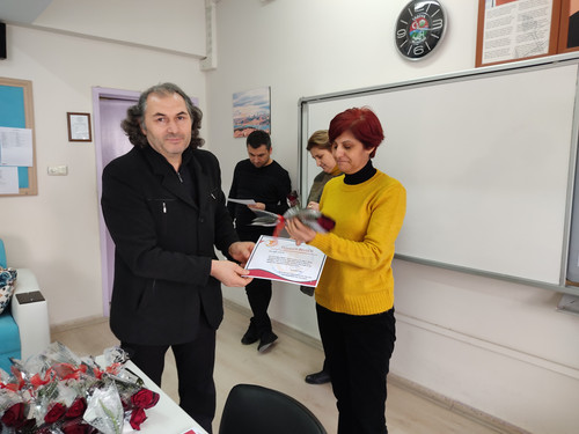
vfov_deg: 53.1
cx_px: 290
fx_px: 435
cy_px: 217
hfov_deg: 67.3
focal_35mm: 26
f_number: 1.79
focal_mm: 4.74
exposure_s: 1/33
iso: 660
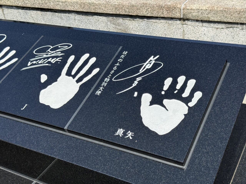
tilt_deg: -31.8
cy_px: 92
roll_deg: +8.2
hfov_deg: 39.7
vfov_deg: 30.3
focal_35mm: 48
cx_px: 123
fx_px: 341
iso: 80
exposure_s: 1/5587
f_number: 1.78
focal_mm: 6.76
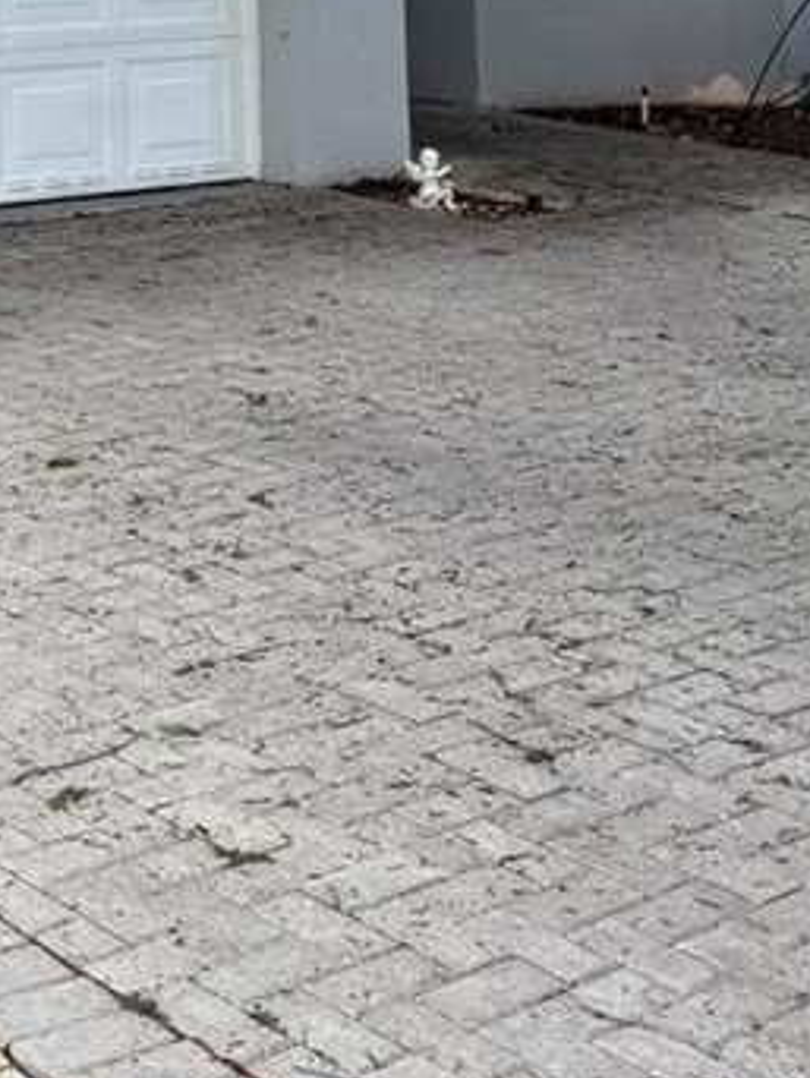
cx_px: -164
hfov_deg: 17.4
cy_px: -328
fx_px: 2524
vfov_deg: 21.7
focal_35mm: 81
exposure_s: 1/1016
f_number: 1.6
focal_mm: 5.96
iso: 50
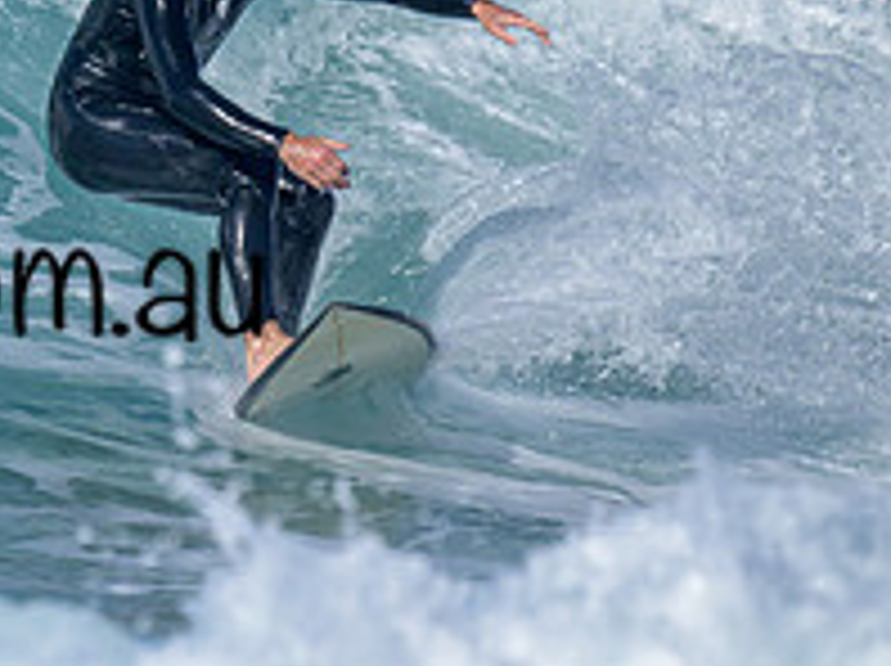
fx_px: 80030
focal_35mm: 3113
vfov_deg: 0.5
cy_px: 273
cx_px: -554
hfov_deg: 0.6
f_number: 6.3
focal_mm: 800
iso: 200
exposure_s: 1/2000
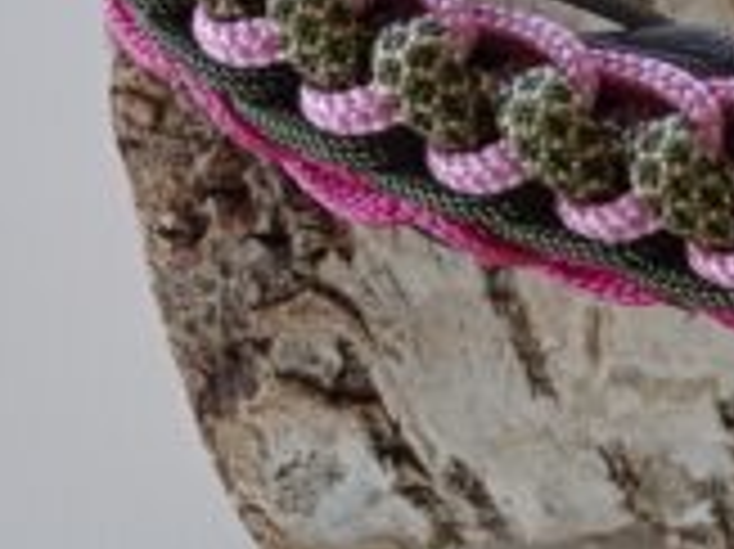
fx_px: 1949
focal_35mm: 92
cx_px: 1198
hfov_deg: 18.2
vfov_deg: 15.2
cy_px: -194
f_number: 1.8
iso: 500
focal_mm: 4.65
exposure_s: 1/33.3
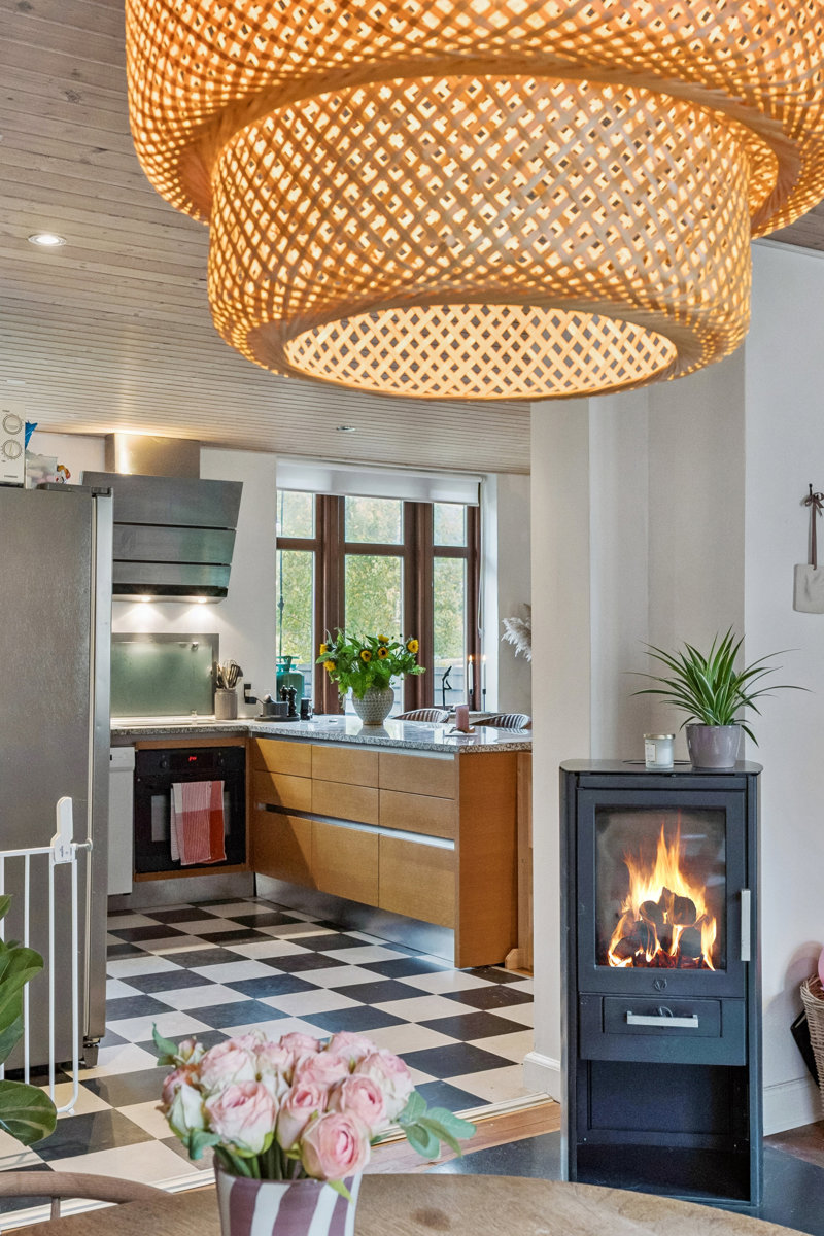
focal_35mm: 39
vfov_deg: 49.6
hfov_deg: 34.2
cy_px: 618
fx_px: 1339
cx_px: 412
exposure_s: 1/20
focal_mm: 26.5
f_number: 8
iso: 1250
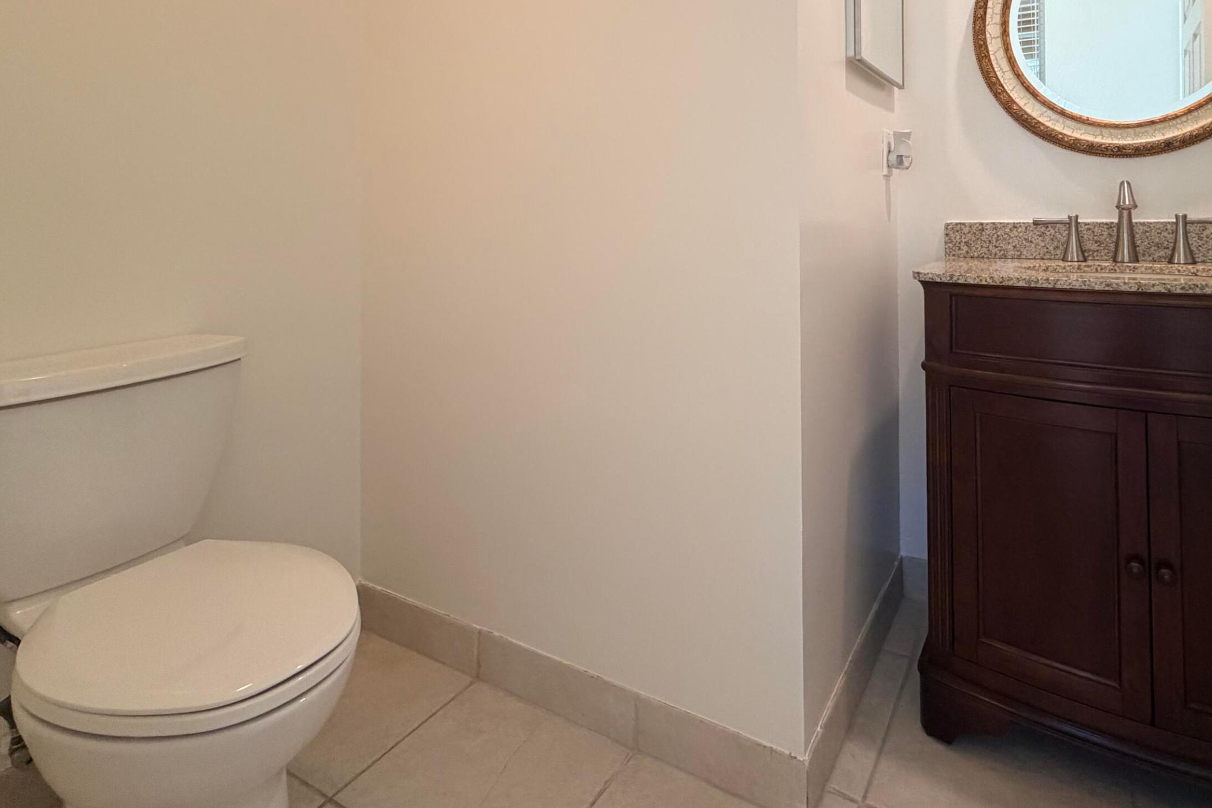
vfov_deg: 58.8
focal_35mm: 20
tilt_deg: +0.1
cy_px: 205
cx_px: 725
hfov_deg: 83.0
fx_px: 673
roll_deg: +1.3
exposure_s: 1/60
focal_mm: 2.22
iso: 250
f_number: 2.2
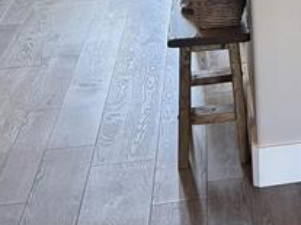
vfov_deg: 11.9
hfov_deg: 15.0
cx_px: 487
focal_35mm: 119
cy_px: -107
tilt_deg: -8.4
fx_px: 1034
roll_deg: +0.3
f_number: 1.78
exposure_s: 1/120
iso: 320
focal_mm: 6.76
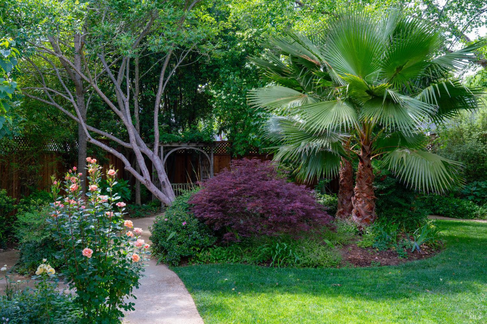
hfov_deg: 45.4
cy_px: 162
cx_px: 244
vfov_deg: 31.2
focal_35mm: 43
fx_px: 582
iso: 125
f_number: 9
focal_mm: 43
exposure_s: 1/25
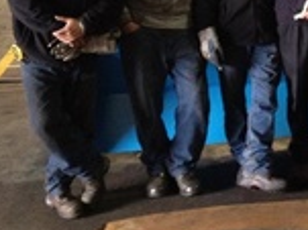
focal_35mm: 93
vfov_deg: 15.4
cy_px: -26
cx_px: 361
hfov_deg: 19.9
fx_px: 827
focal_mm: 4.28
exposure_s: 1/20
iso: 320
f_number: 2.4
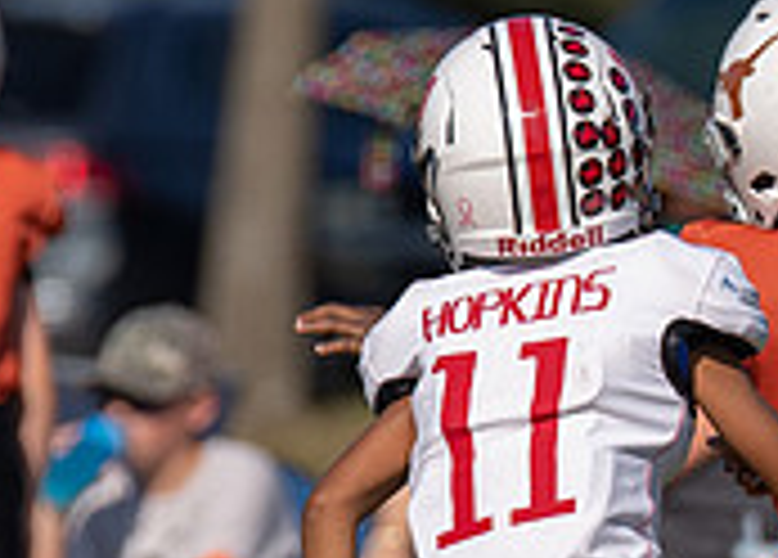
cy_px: 656
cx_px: 353
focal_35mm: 1516
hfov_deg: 1.3
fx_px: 33537
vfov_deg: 1.0
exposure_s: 1/3200
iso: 160
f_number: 2.8
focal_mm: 200
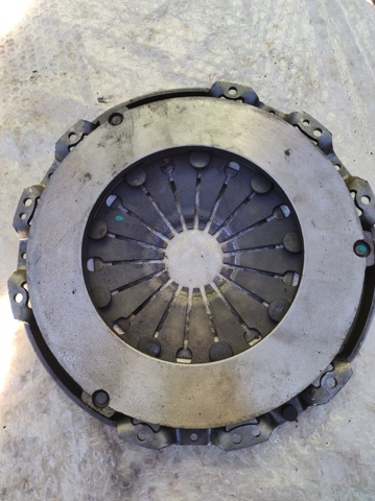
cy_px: 250
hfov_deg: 74.6
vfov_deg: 91.1
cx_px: 188
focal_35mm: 17
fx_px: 246
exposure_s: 1/136
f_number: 1.79
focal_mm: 4.74
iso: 50
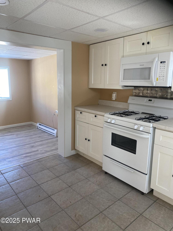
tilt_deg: -9.2
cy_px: 116
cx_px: 86
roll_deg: -0.5
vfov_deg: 67.3
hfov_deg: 53.1
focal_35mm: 26
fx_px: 173
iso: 125
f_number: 1.8
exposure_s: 1/121
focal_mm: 4.25
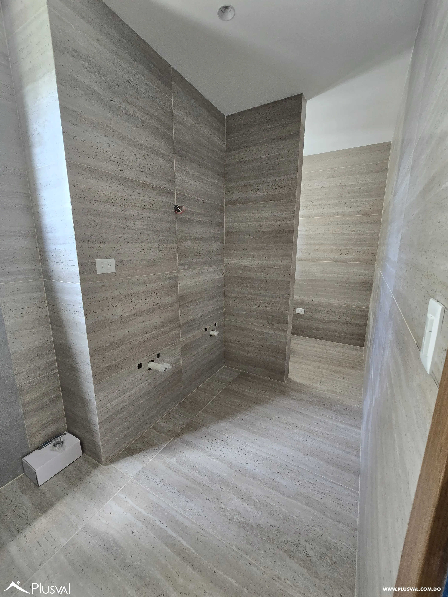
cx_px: 224
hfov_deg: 89.9
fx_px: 224
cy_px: 298
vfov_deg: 106.2
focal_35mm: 13
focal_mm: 2.2
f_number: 2.2
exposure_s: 1/60
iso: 250
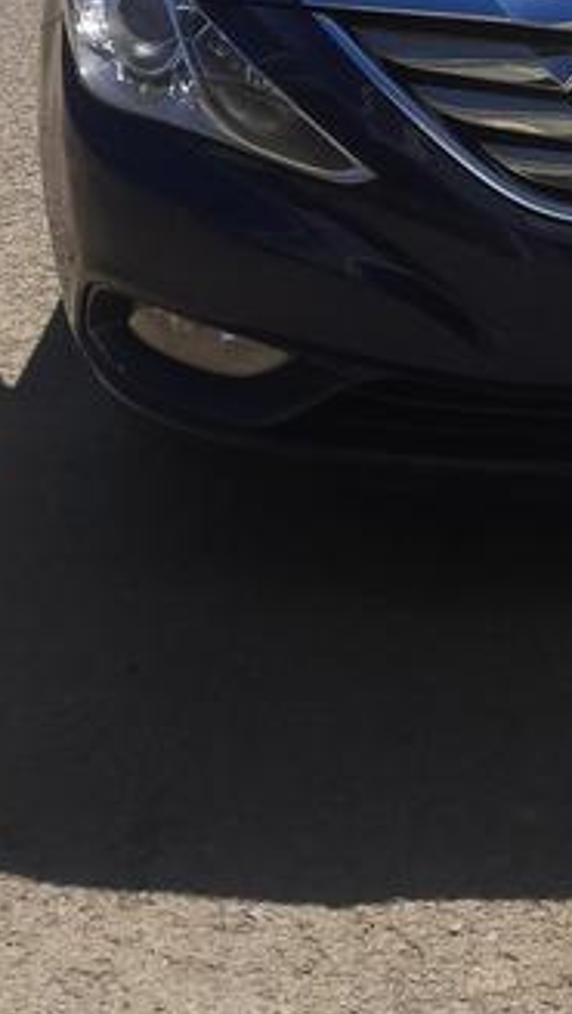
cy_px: 133
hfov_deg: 13.4
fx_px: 2314
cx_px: 832
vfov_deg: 24.1
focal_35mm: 86
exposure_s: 1/2857
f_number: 1.8
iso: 50
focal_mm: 3.95
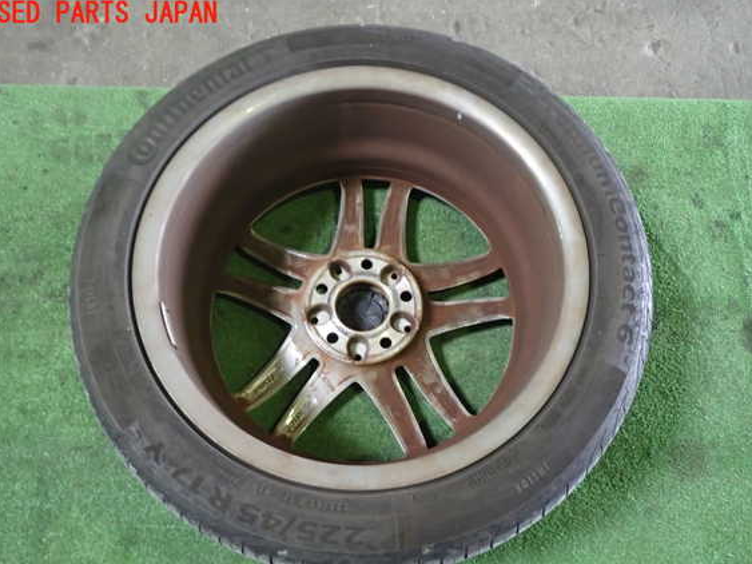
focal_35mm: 32
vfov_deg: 44.1
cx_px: 375
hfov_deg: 56.8
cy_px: 298
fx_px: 695
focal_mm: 5.4
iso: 400
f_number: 2.3
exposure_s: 1/30
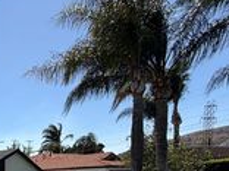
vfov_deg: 27.7
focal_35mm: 45
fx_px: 298
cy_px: 213
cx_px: -101
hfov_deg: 29.2
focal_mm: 2.22
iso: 20
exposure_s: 1/1145
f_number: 2.2
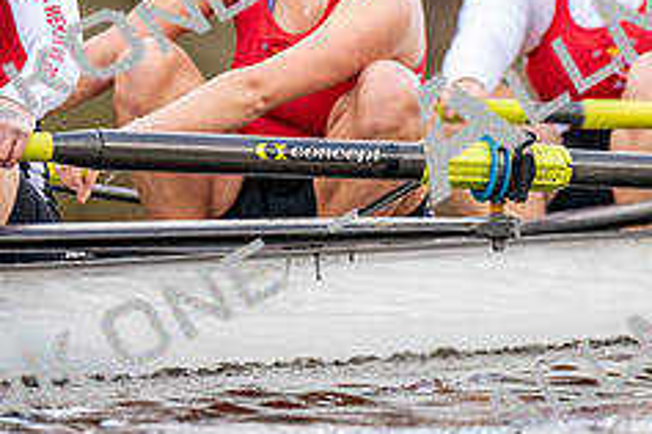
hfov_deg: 1.4
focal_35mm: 1471
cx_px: 182
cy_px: -56
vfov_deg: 0.9
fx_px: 26639
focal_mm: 600
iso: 2500
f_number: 4
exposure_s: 1/2500
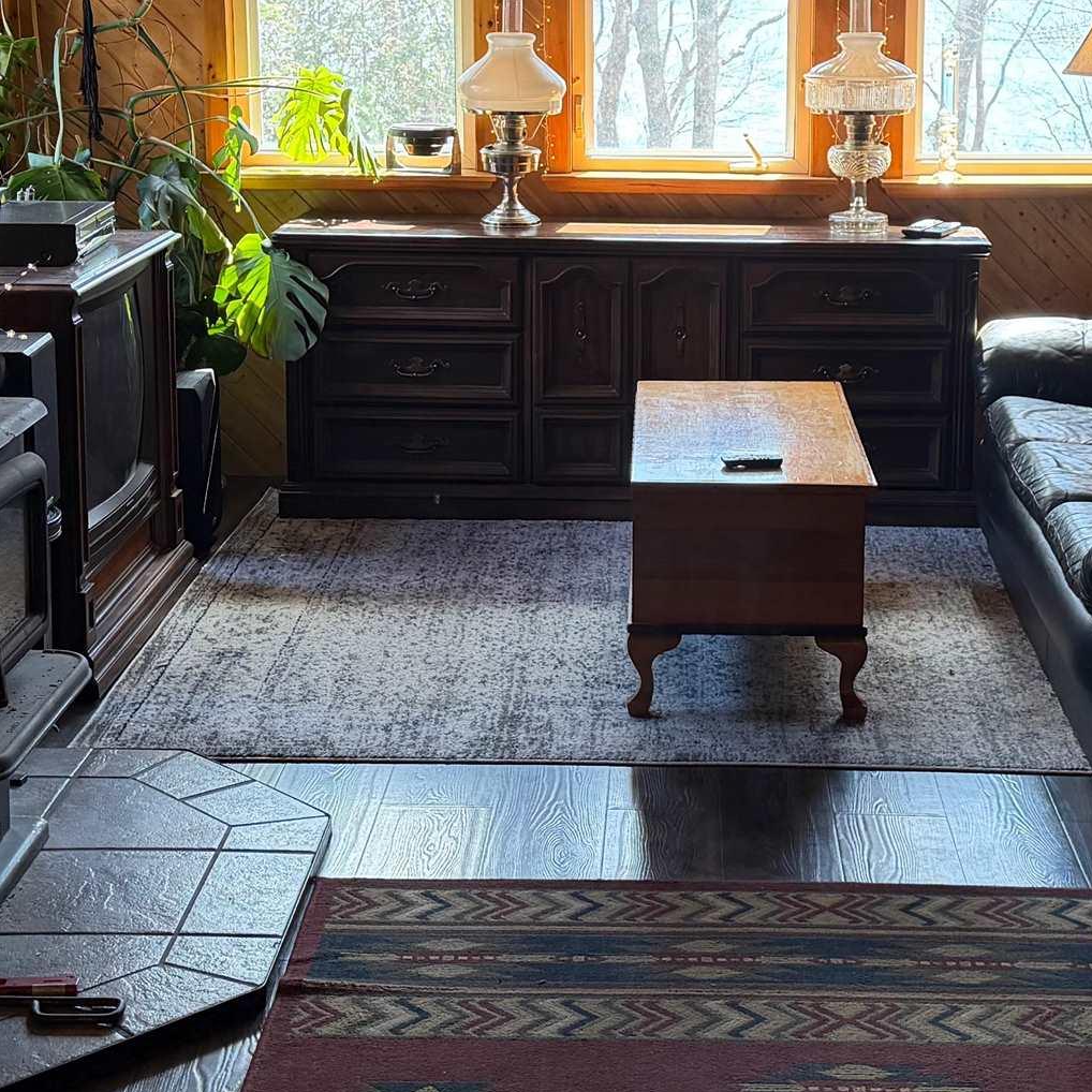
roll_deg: -0.4
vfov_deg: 26.7
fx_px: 2284
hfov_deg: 26.8
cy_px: 325
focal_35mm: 64
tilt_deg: -9.9
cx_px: 684
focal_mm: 6.76
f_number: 1.78
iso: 200
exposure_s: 1/150
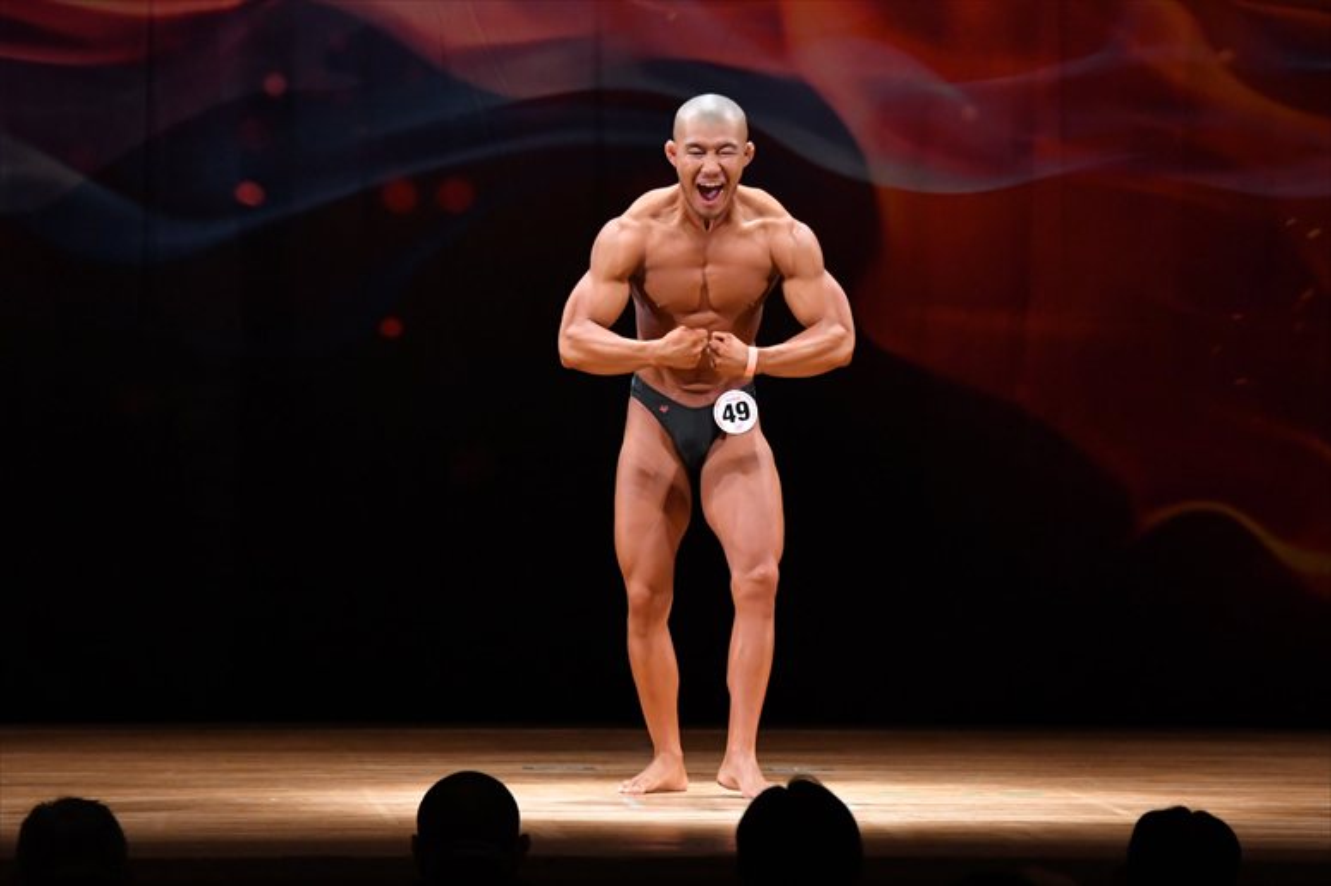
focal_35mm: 240
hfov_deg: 8.6
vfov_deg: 5.7
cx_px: 666
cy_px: 443
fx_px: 8869
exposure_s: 1/400
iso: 4000
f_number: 5.6
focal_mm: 160
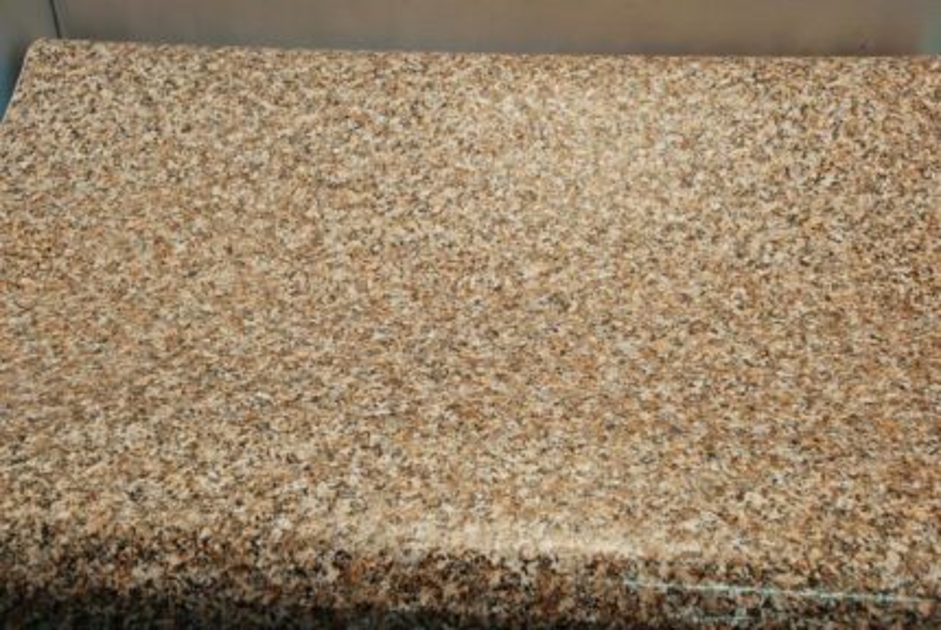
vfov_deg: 28.2
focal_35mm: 48
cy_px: 315
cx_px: 470
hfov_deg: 41.1
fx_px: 1256
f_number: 16
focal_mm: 32
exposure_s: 1.3
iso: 100
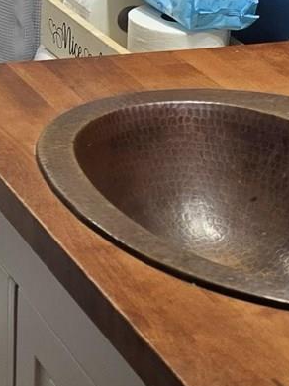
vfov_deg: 13.8
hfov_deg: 10.2
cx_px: -262
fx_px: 1516
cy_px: -145
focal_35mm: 136
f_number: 1.7
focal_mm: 6.3
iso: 100
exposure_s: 1/120
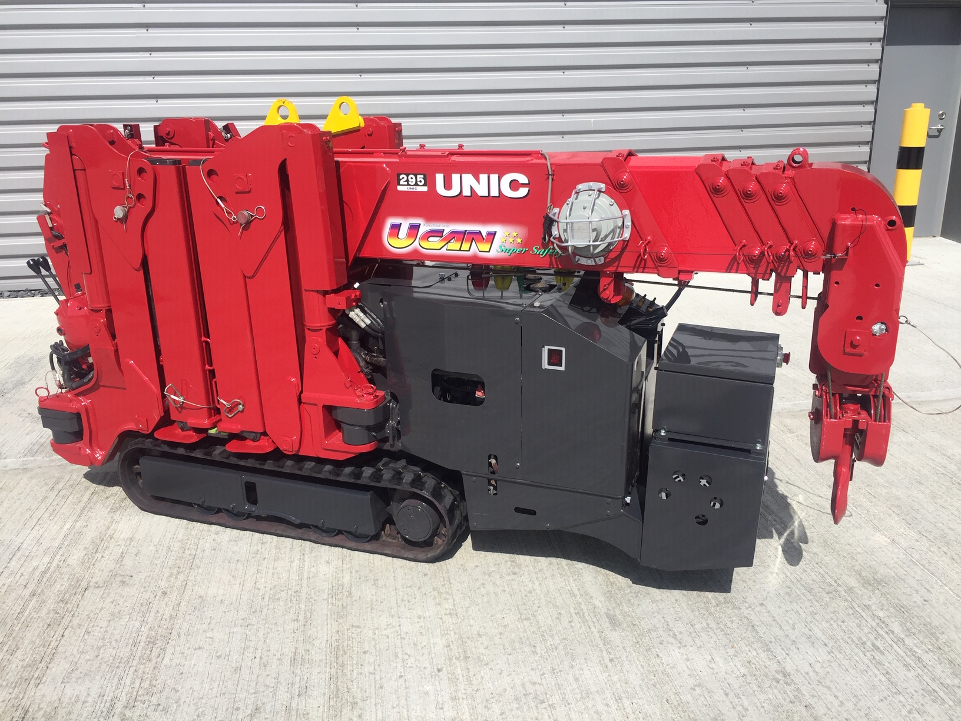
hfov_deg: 61.7
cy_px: 360
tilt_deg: -18.2
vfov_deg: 48.2
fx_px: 805
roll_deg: -0.5
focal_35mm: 29
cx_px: 480
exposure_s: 1/1883
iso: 32
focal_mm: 4.15
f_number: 2.2
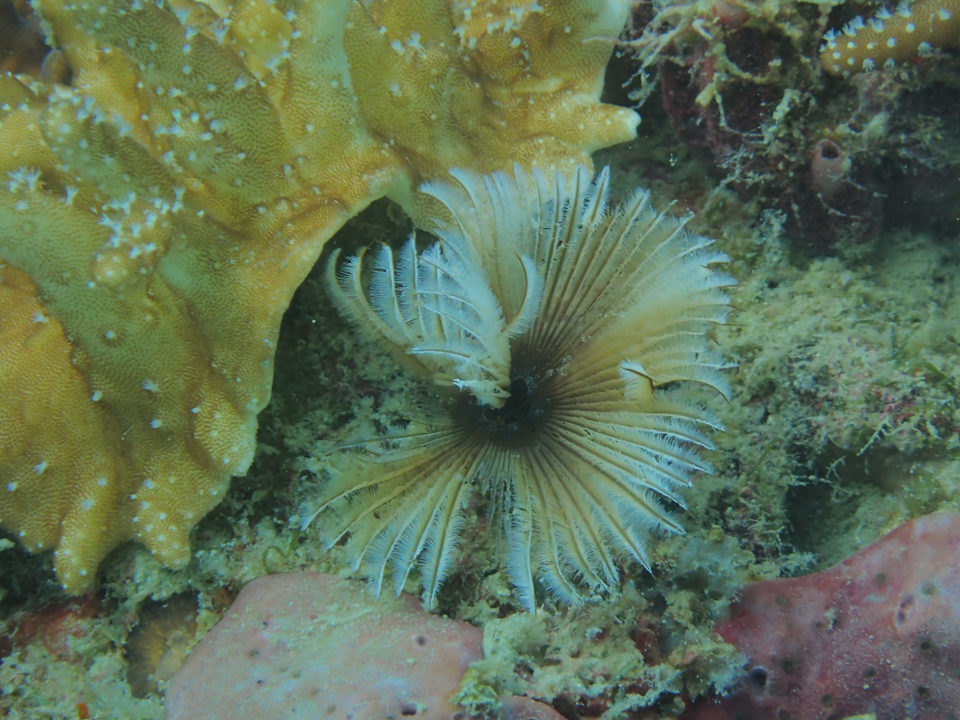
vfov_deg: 14.8
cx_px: 480
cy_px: 360
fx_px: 2773
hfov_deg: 19.6
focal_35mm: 100
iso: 400
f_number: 4.9
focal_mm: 18
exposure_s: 1/100
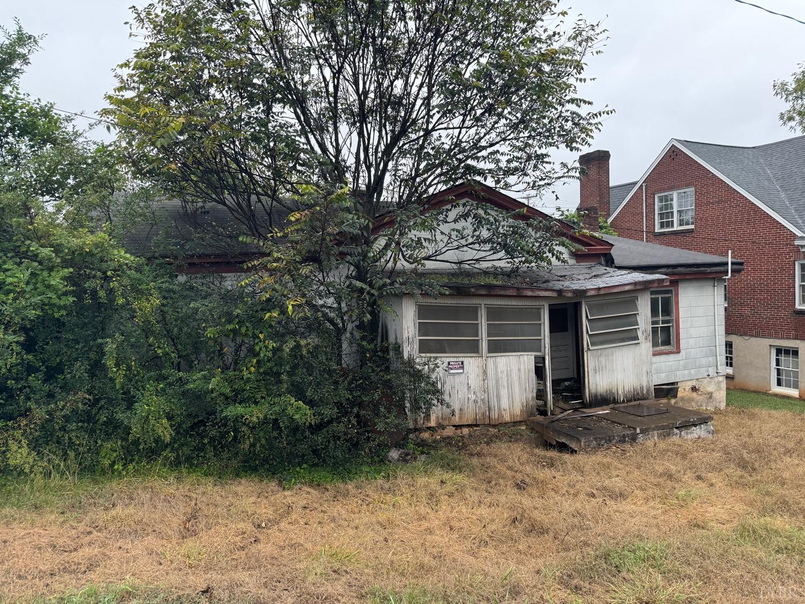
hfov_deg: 71.6
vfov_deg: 56.8
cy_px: 302
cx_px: 402
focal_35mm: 24
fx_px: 558
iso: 100
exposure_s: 1/145
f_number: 1.78
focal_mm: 6.76
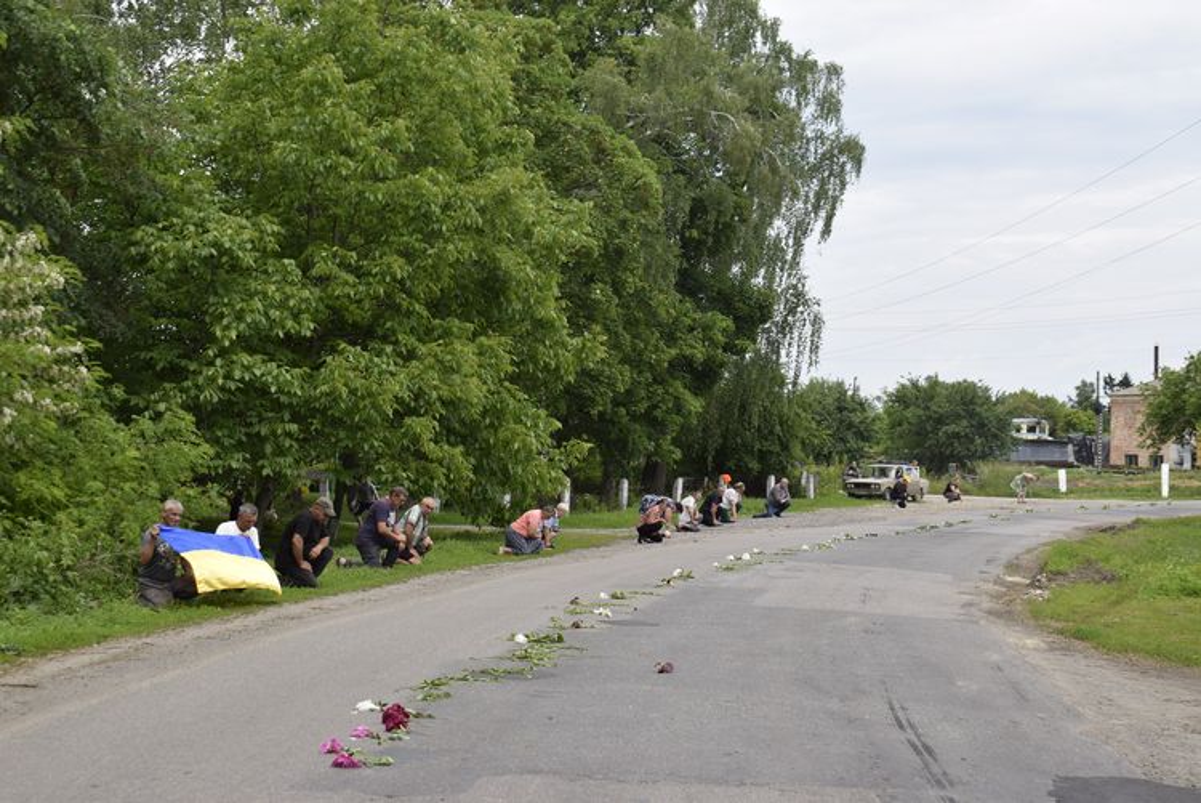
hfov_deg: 36.9
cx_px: 600
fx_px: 1802
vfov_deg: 25.1
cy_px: 402
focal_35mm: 54
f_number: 9
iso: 100
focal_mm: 36
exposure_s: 1/200
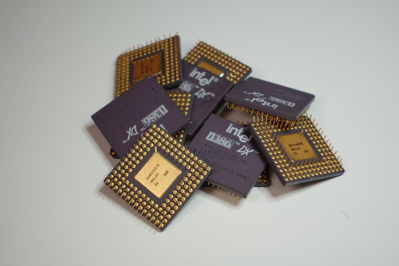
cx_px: 203
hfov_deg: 28.8
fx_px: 776
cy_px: 130
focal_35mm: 70
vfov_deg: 19.5
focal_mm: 24.36
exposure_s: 1/80
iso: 125
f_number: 2.8
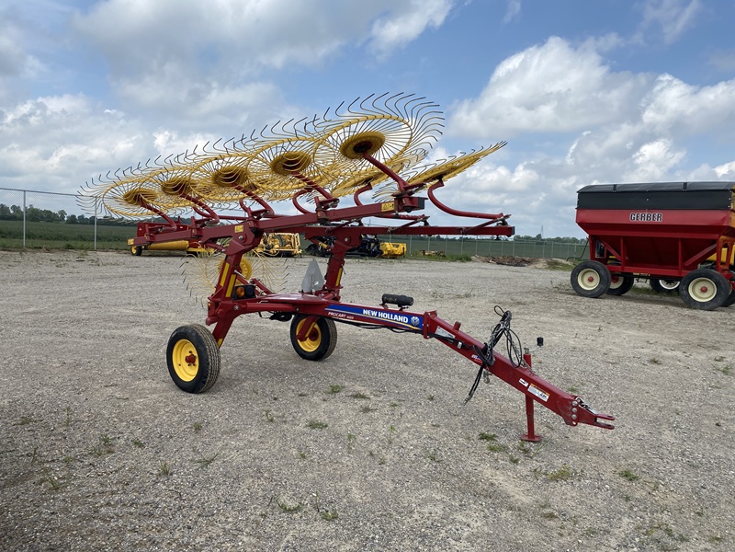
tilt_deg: -5.2
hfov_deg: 67.3
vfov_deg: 53.1
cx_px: 368
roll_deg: -3.3
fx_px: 552
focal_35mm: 26
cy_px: 276
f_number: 1.8
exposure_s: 1/3401
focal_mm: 4.25
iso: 32
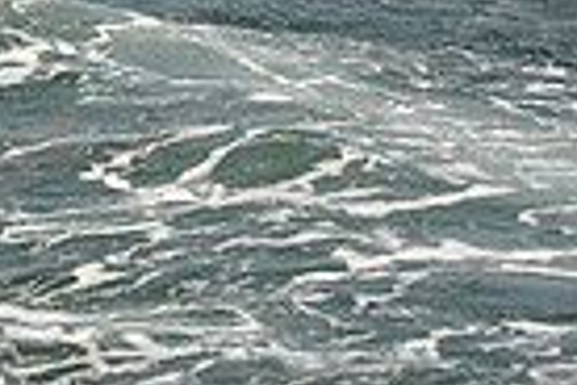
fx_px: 4712
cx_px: -610
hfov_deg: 6.8
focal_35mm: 294
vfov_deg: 4.6
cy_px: -400
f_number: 6.3
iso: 250
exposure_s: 1/640
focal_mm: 70
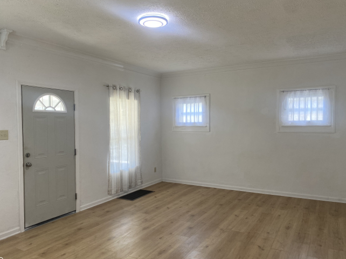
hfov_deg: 65.3
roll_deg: -0.1
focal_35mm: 27
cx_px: 167
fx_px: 270
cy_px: 133
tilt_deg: -2.7
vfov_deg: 51.3
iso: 100
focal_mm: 4.25
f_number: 1.8
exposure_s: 1/120
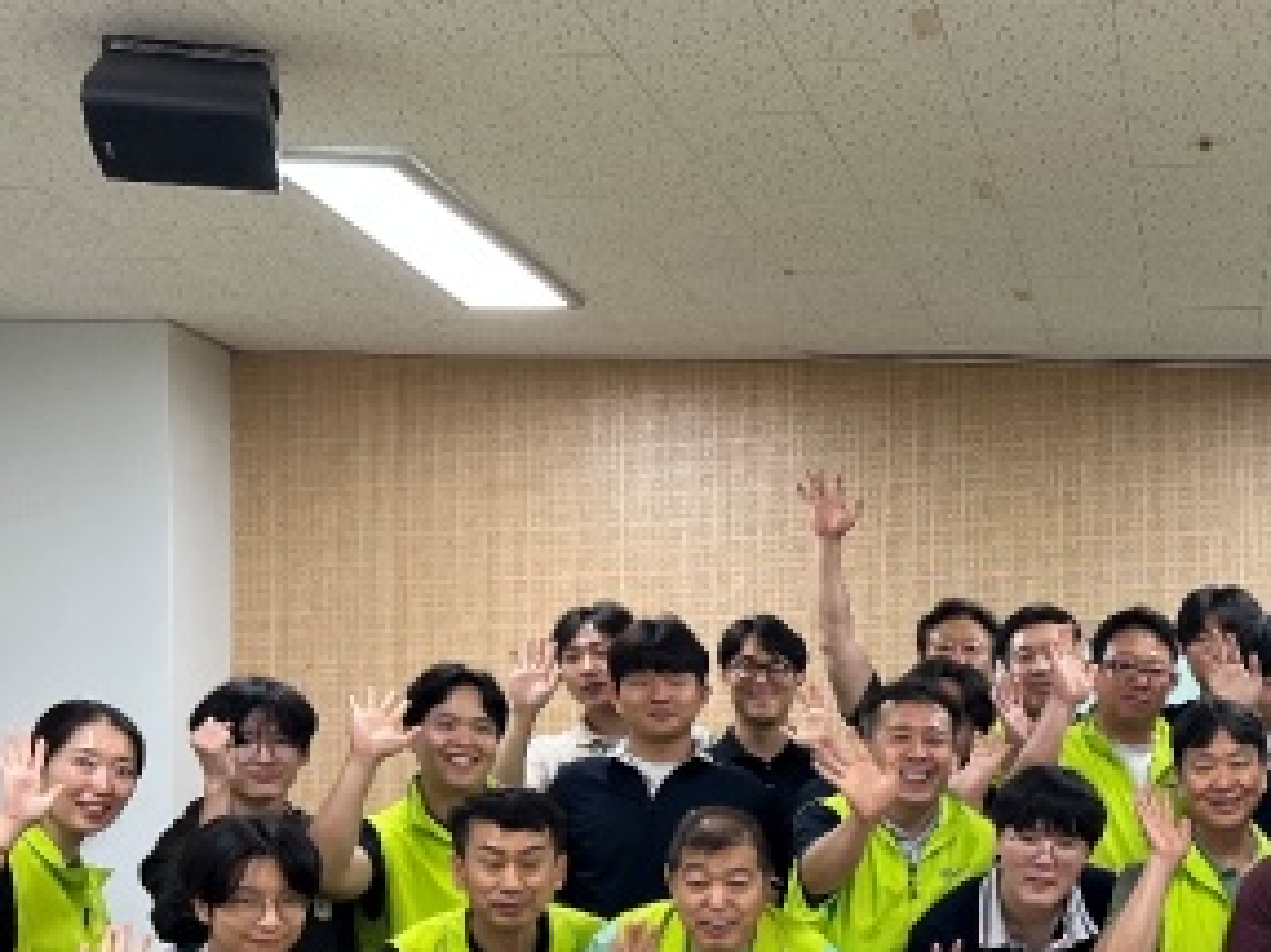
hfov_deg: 30.7
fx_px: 2129
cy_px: 841
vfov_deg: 24.5
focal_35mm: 58
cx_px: 1284
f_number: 1.5
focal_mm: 5.7
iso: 125
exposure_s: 1/120
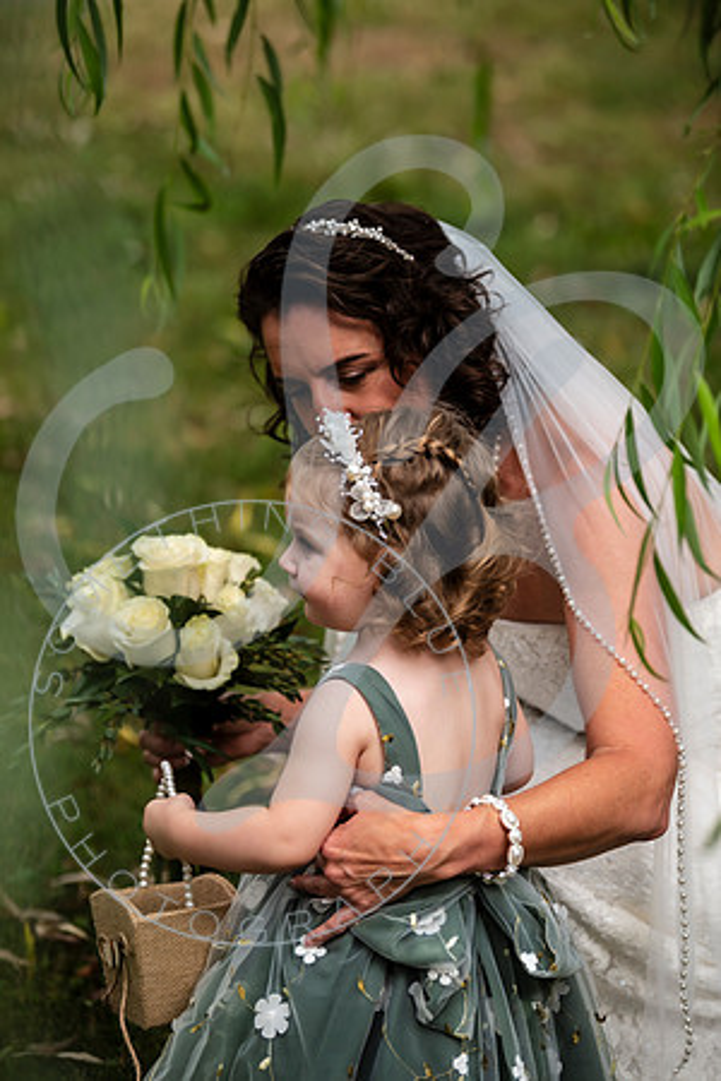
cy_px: 540
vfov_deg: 17.6
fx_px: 3485
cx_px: 360
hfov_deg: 11.8
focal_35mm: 116
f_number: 2.8
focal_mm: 116
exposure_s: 1/800
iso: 400
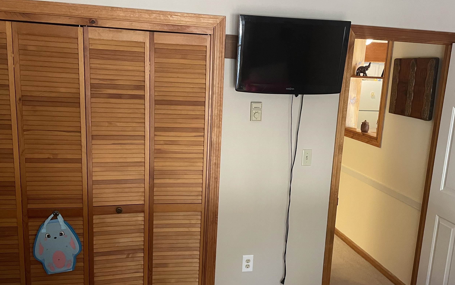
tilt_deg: -11.9
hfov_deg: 56.7
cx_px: 242
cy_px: 166
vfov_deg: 37.2
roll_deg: -3.6
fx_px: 422
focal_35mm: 34
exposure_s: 1/40
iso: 400
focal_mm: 4.2
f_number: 1.6
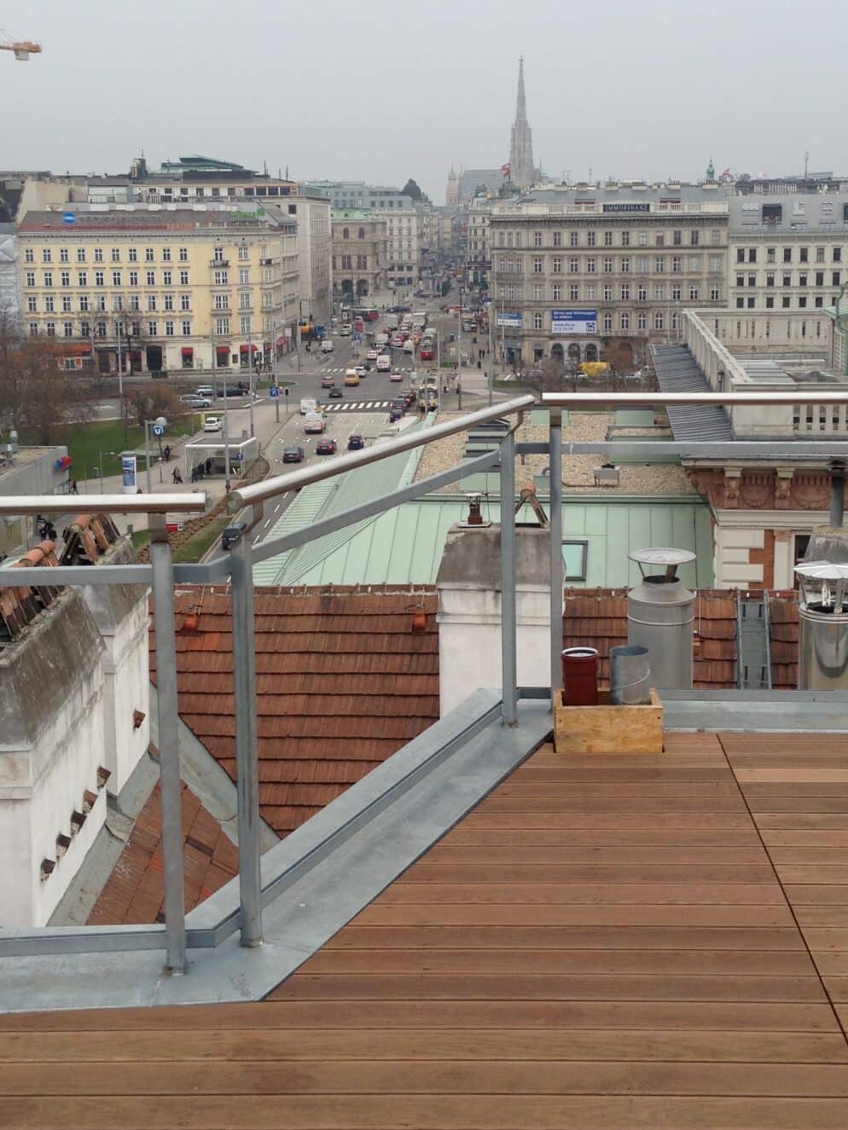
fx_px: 1666
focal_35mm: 51
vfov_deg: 37.4
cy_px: 478
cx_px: 457
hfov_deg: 28.6
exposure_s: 1/645
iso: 50
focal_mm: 4.13
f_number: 2.4
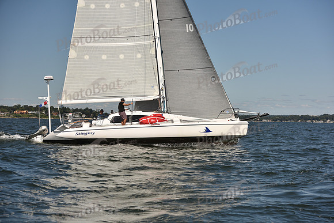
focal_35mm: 70
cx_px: 167
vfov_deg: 19.5
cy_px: 112
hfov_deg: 28.8
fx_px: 650
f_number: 5.6
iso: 250
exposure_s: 1/1250
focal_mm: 70
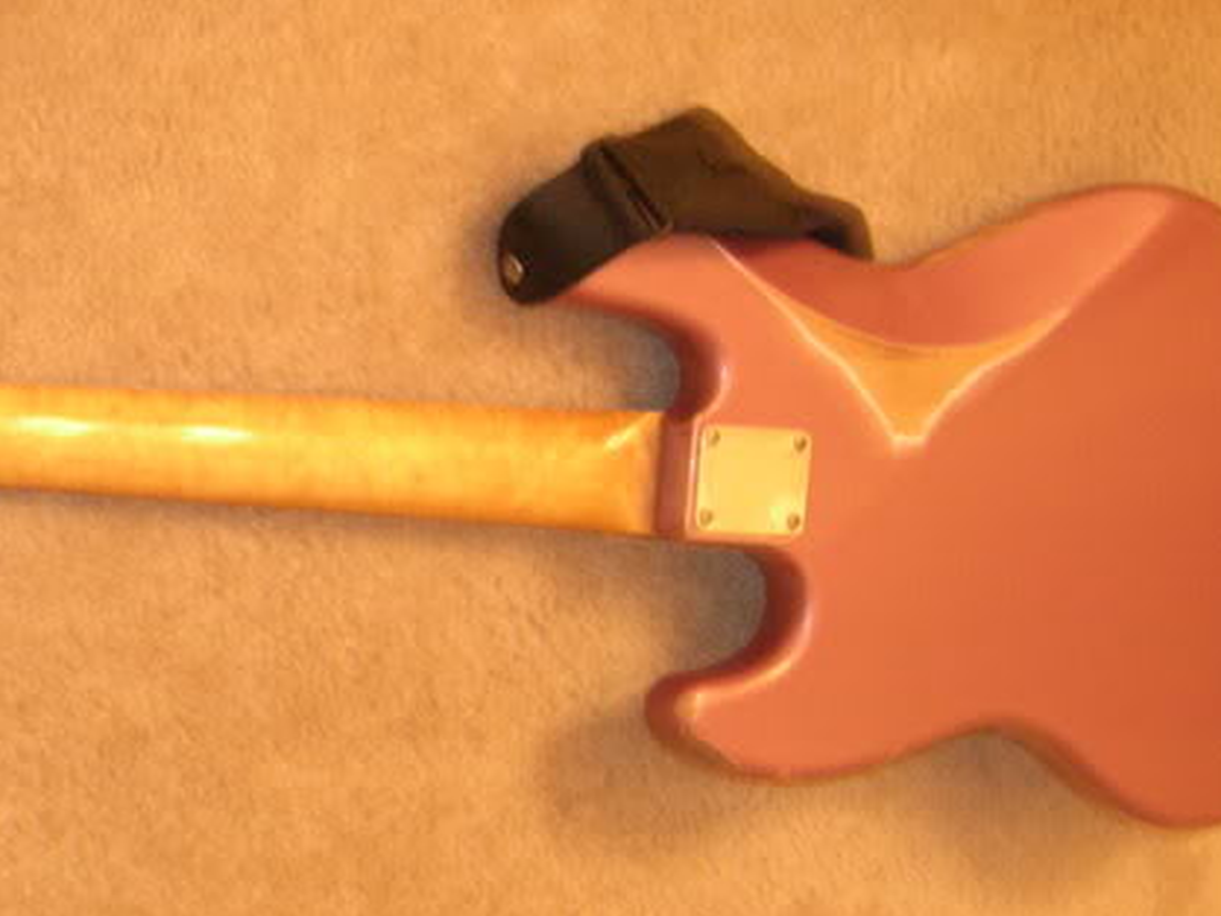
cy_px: 448
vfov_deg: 21.3
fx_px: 2435
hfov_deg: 27.4
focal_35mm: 69
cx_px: 182
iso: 200
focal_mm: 6
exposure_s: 1/3.1
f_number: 2.9
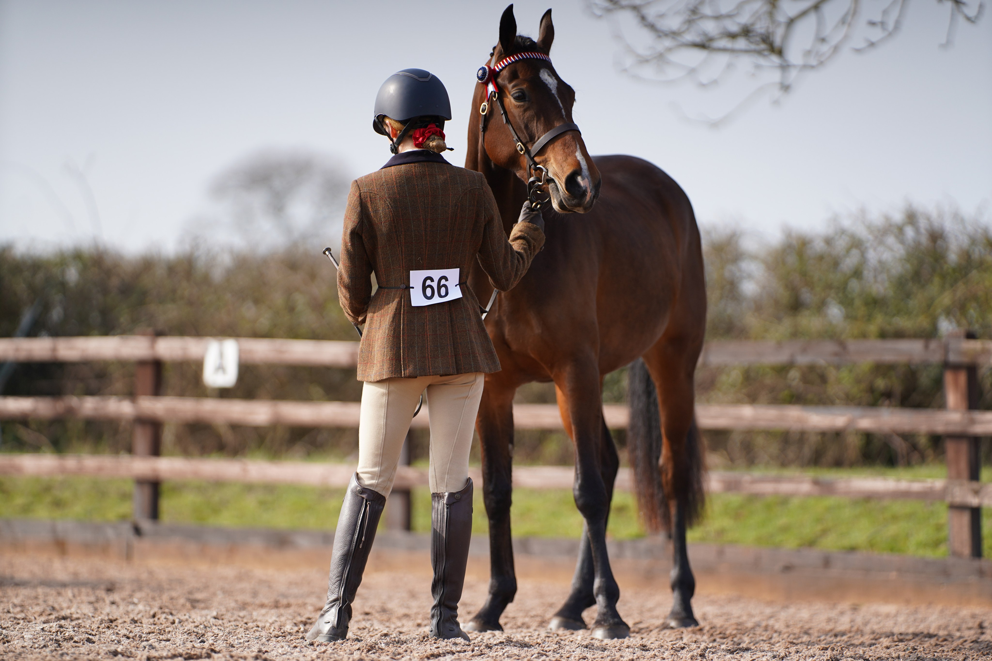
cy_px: 330
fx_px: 5511
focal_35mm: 200
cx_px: 496
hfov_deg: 10.3
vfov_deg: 6.9
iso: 160
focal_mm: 200
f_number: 2
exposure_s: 1/2500
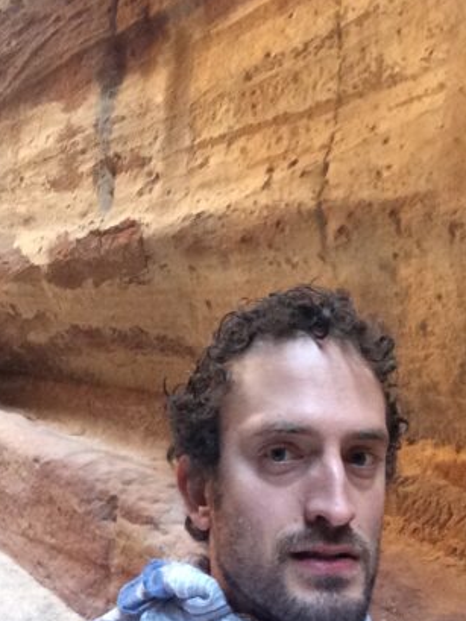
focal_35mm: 43
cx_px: 202
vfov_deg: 43.8
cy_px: 314
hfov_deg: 33.6
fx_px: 771
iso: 320
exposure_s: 1/30
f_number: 2.4
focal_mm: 2.15
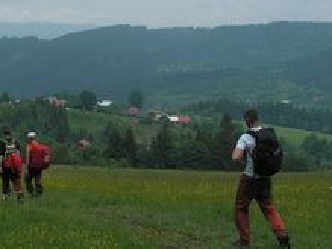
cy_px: 90
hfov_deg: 26.2
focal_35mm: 74
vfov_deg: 19.8
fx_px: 709
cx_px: 120
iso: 50
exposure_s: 1/800
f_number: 3.2
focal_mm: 6
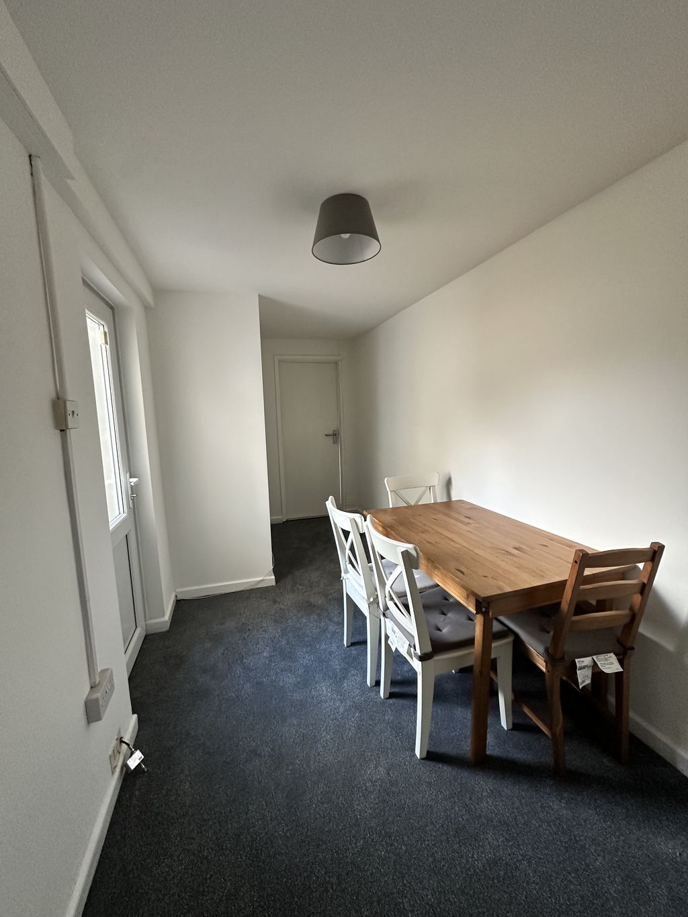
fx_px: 371
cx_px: 344
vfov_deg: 102.1
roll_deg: +1.0
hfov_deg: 85.7
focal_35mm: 14
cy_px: 458
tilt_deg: -7.0
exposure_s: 1/72
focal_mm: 2.22
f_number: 2.2
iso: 320
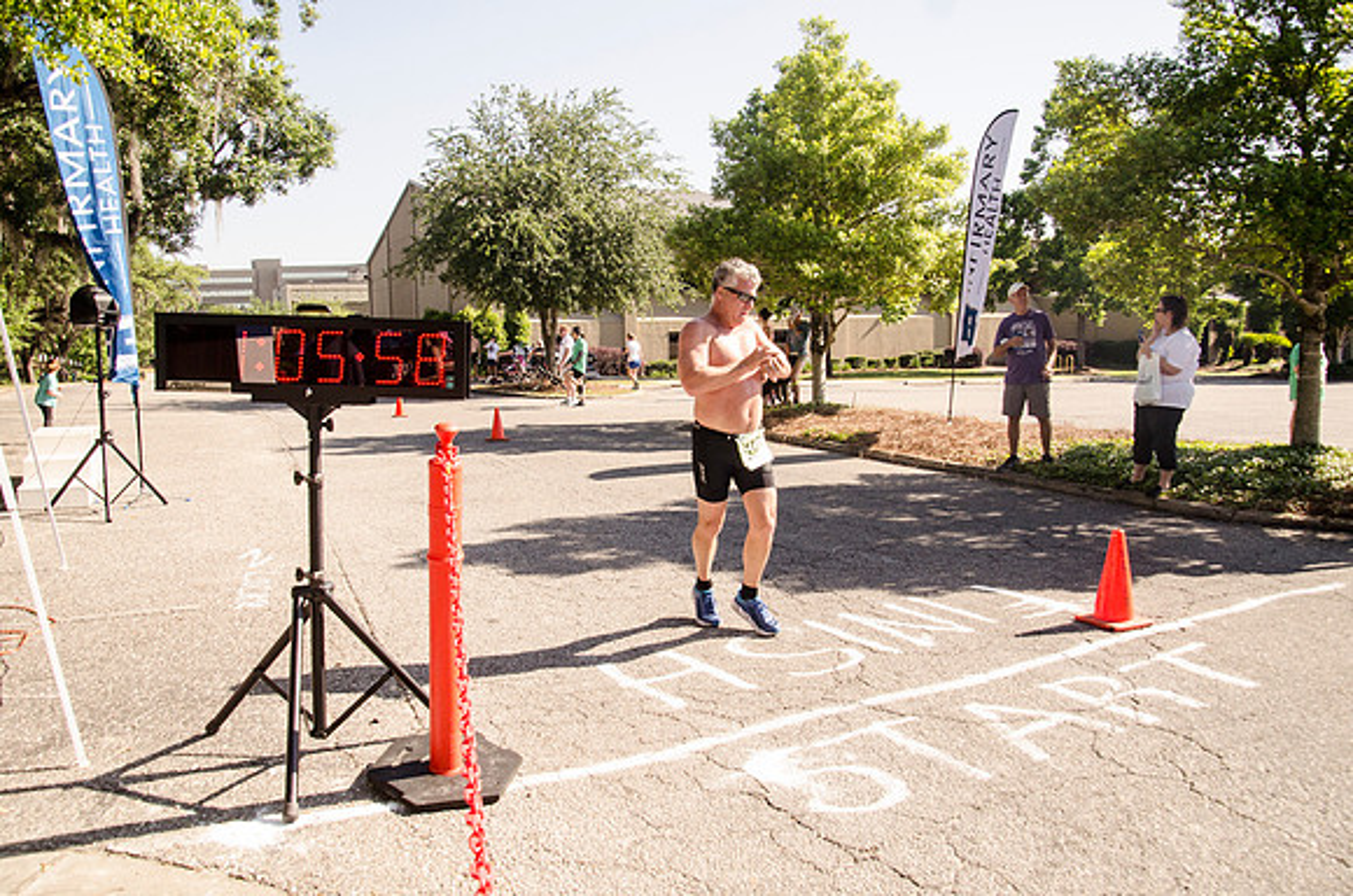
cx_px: 676
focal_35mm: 24
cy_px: 448
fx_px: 900
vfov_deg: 52.9
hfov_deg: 73.9
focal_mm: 16
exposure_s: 1/1600
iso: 640
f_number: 5.6
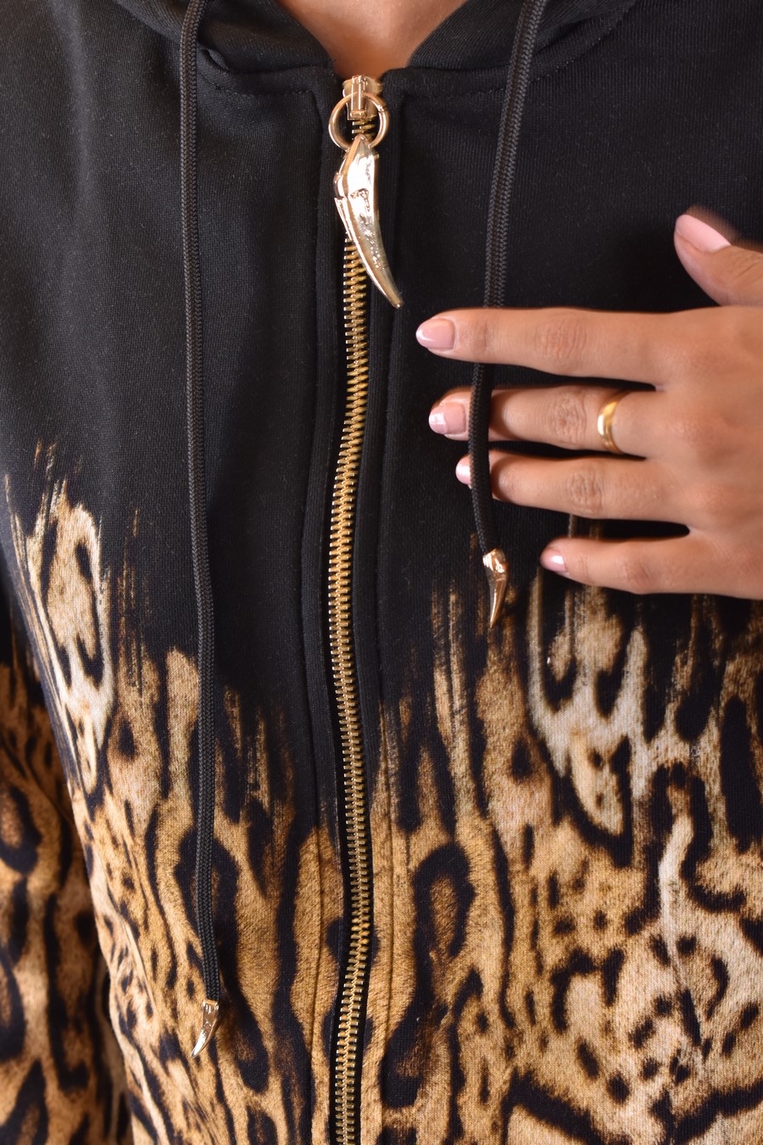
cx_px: 382
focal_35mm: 82
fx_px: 2623
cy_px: 572
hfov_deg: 16.6
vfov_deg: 24.6
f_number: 8
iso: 320
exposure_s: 1/30
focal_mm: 55
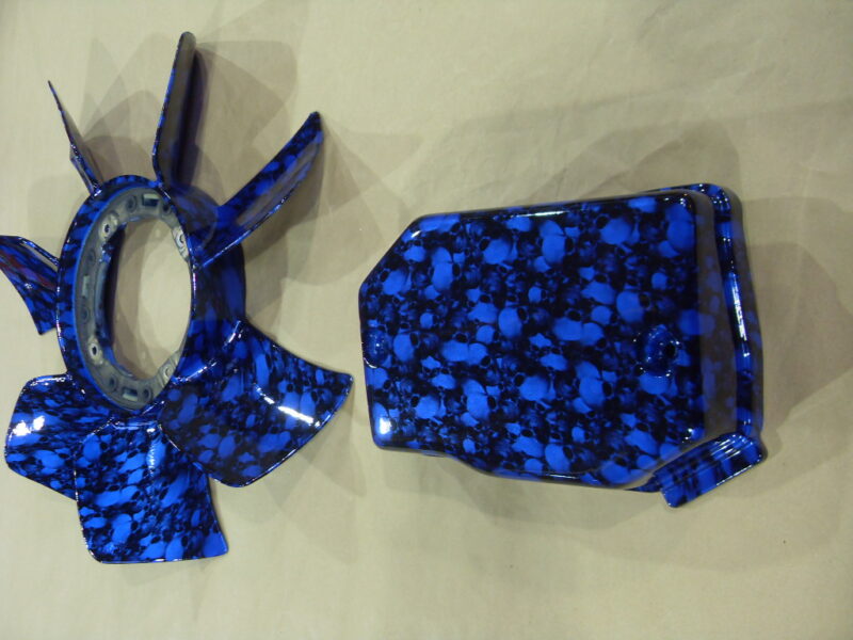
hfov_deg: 52.6
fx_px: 862
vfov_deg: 40.7
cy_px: 320
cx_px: 426
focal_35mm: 35
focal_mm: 6.3
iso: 200
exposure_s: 1/30
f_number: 2.8
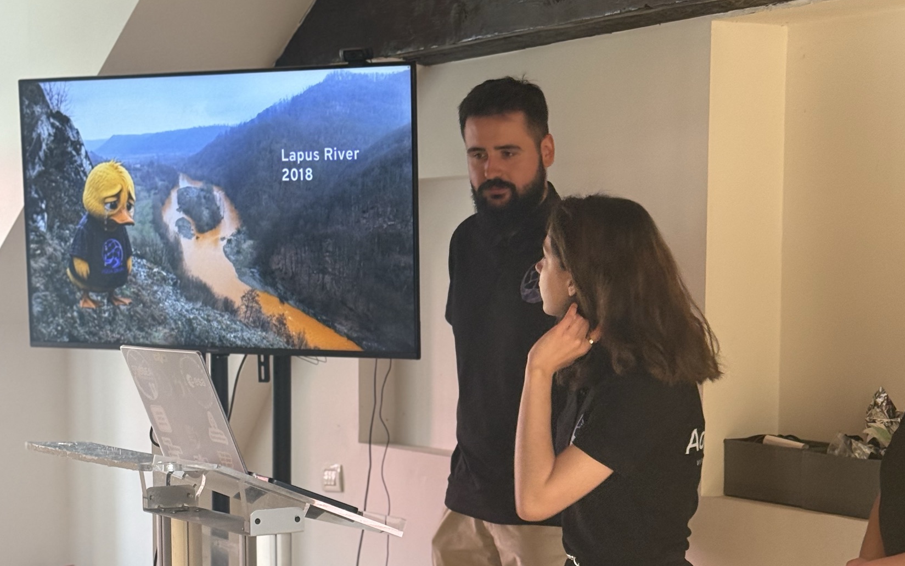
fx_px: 1948
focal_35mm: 79
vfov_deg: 16.4
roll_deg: -0.3
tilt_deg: -4.7
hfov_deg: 26.1
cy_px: 429
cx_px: 514
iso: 200
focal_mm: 6.76
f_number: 1.78
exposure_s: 1/99
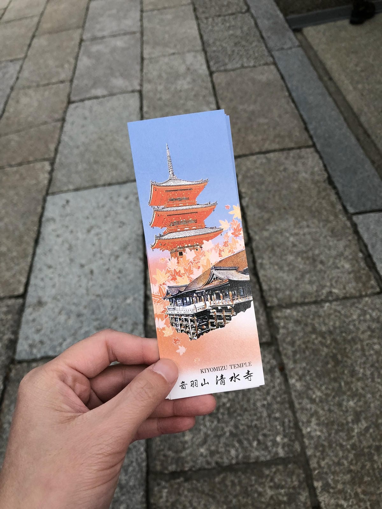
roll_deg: +11.6
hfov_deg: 48.2
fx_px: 427
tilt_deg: -44.5
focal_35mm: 29
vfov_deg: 61.7
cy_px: 254
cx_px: 191
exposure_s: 1/24
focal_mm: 3.99
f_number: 1.8
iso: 40
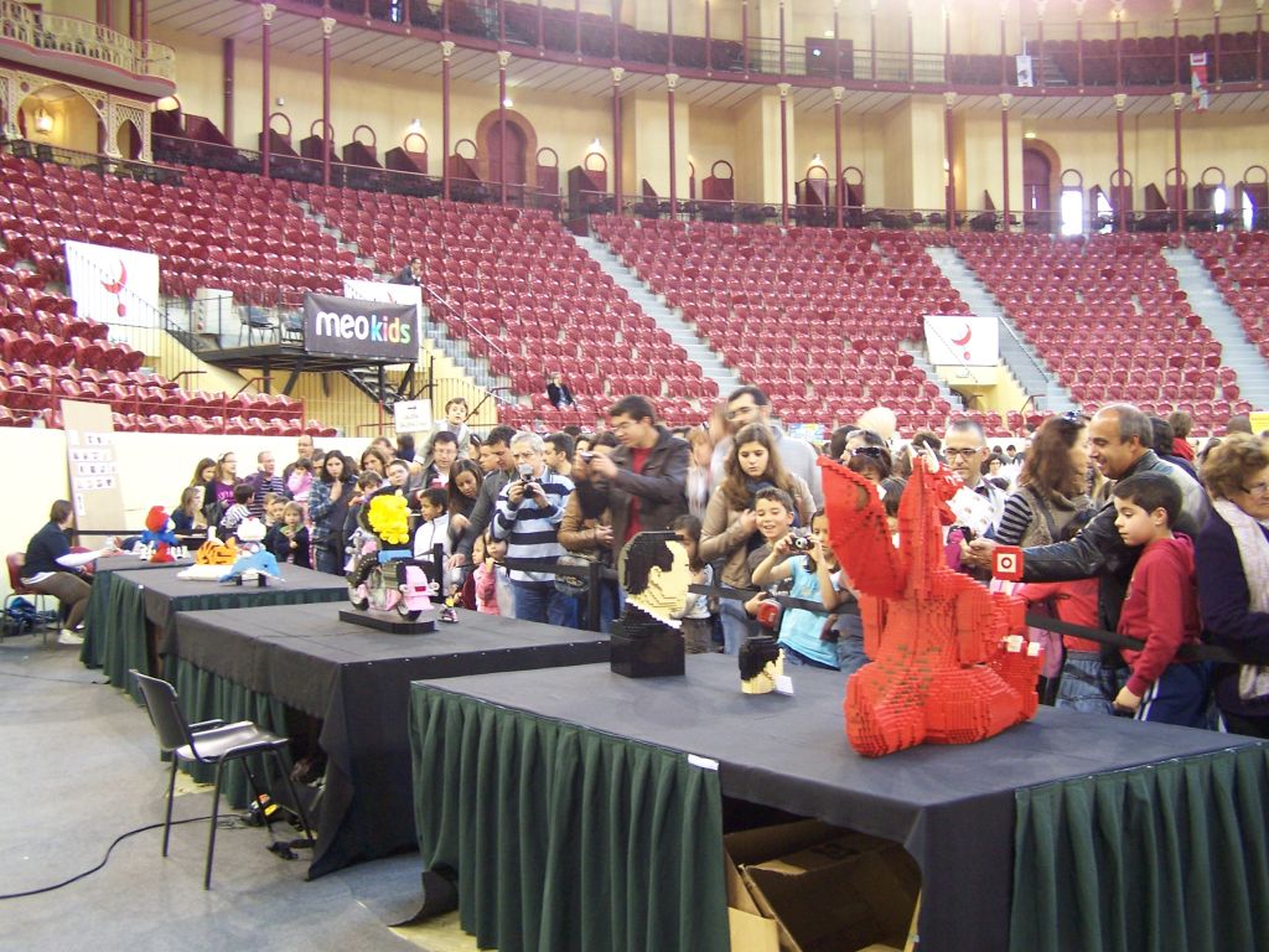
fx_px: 1393
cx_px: 634
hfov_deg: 49.0
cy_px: 476
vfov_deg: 37.7
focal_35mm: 38
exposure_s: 1/10
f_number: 2.8
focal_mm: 6.3
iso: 140
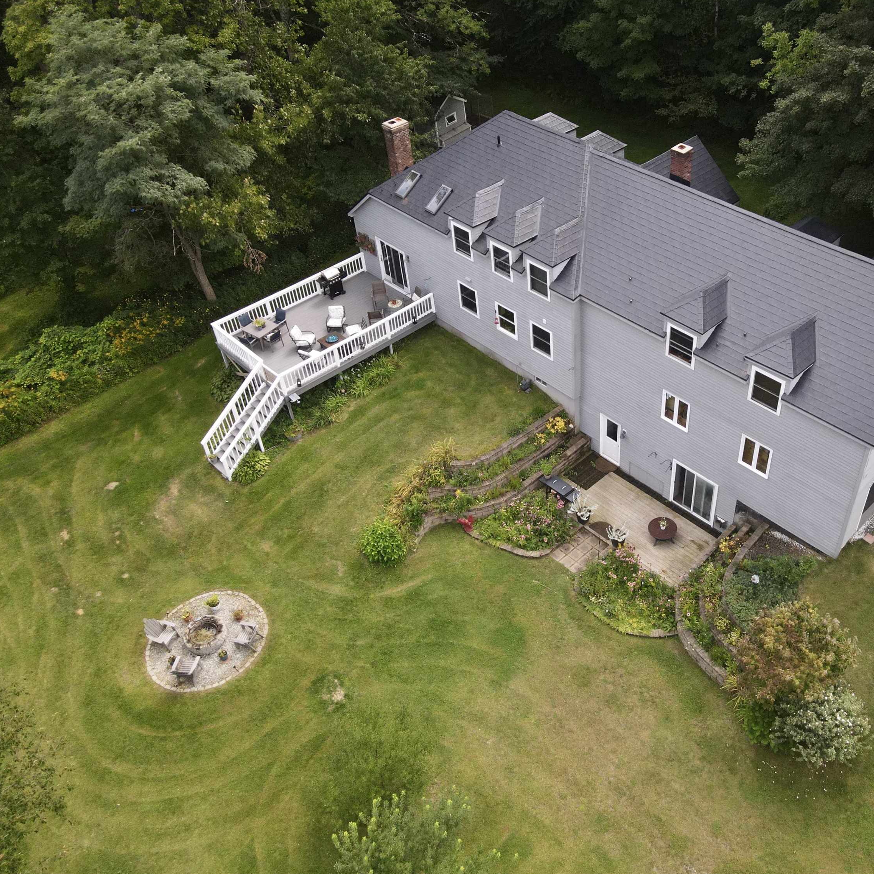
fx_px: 828
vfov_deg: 55.6
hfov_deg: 54.6
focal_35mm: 29
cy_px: 431
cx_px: 577
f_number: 2.8
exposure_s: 1/12.5
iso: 570
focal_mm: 4.5
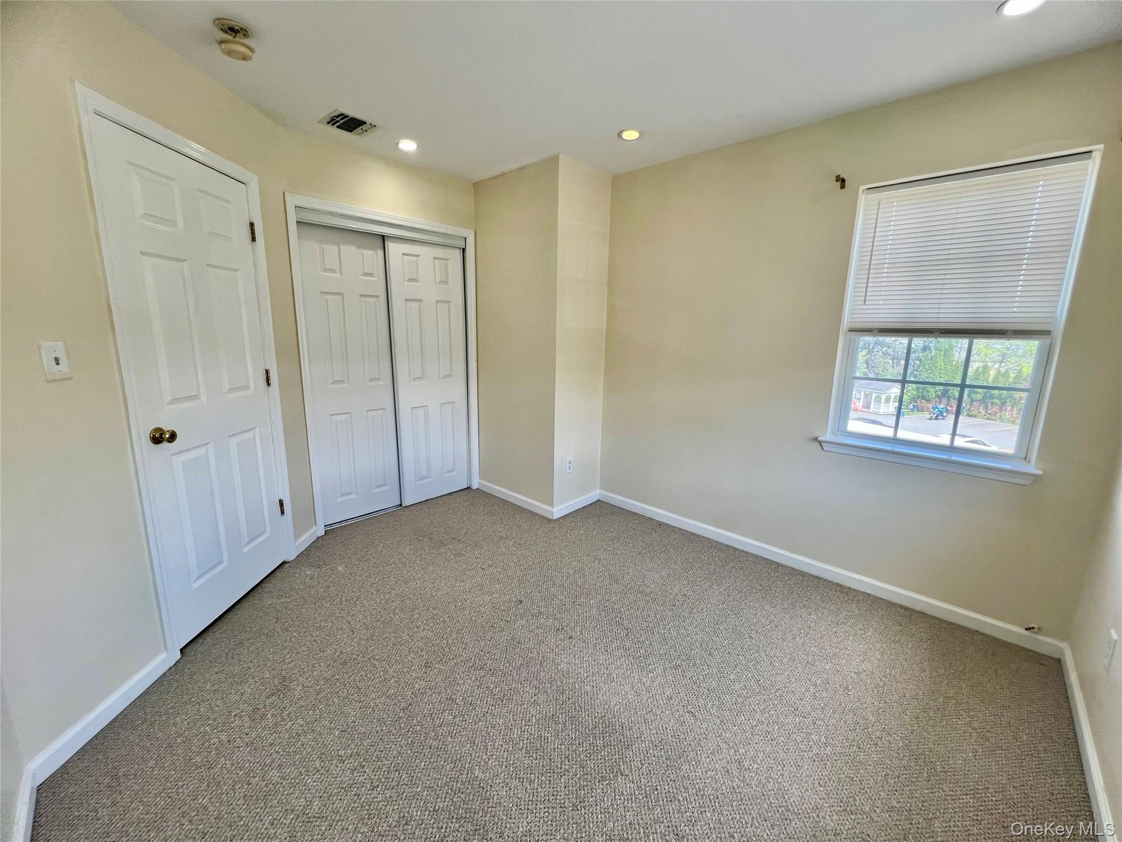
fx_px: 421
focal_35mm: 13
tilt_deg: -12.3
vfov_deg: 89.9
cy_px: 421
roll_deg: -1.0
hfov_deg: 106.2
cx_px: 561
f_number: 1.8
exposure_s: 1/120
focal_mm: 1.57
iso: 50
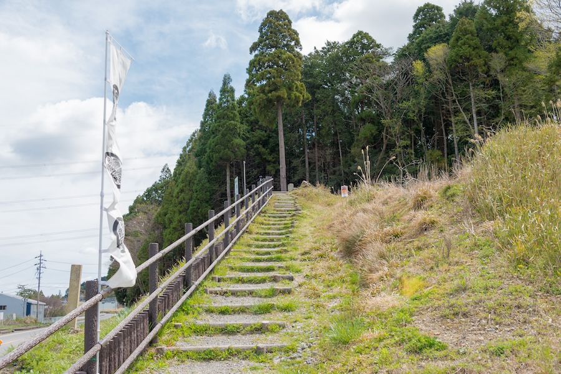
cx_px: 280
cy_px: 187
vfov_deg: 35.1
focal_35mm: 38
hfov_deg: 50.7
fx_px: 592
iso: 125
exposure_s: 1/160
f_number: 8
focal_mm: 38
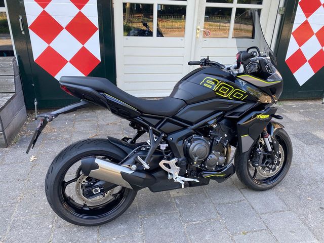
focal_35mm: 26
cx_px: 162
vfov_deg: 53.1
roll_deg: -4.1
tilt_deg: -24.0
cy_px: 122
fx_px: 243
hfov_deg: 67.3
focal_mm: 4.25
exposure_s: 1/121
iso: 40
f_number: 1.8
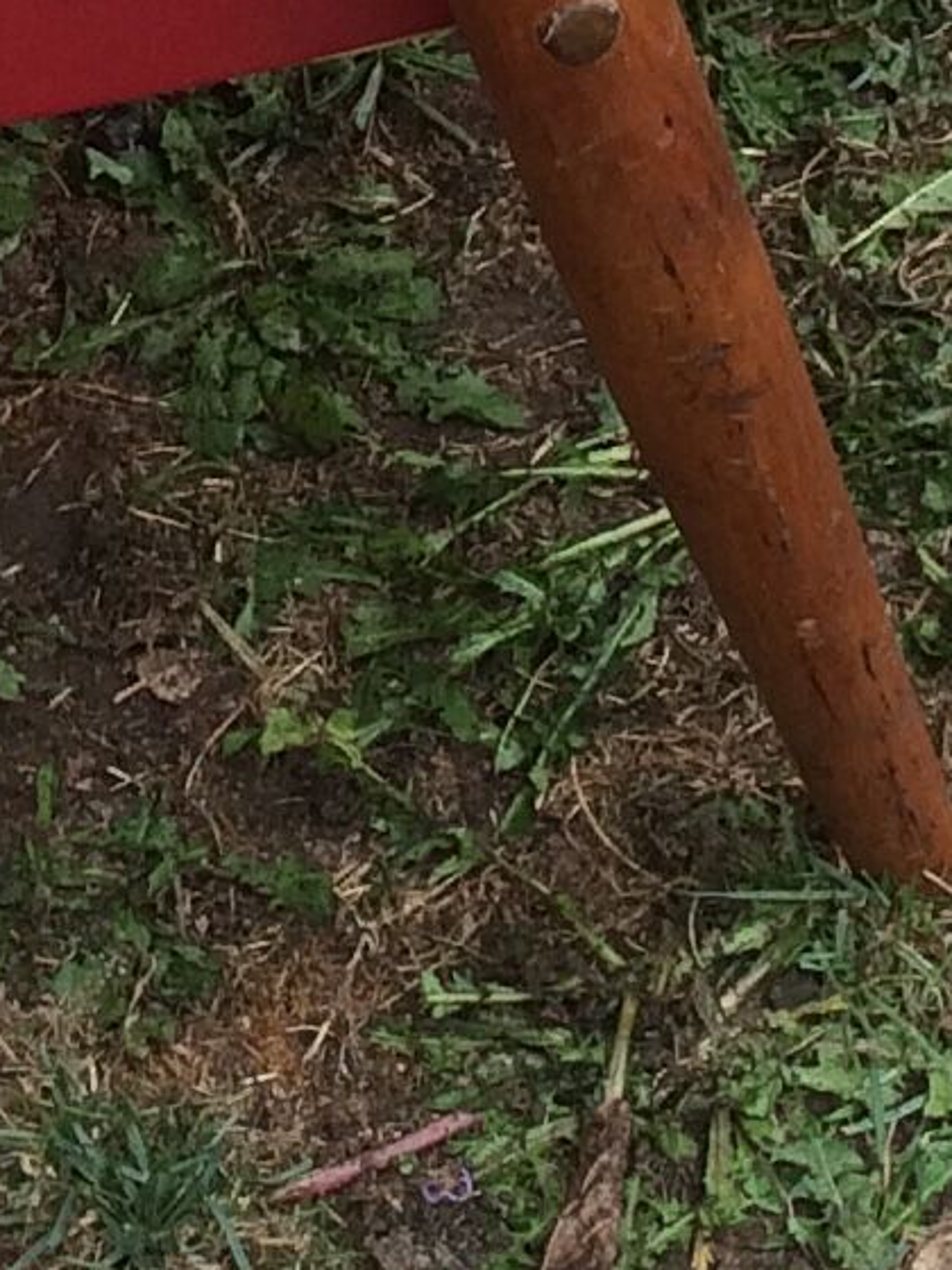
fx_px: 6197
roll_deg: +5.4
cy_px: -635
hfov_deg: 8.8
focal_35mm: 169
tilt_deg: -41.4
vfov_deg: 11.2
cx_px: 104
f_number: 2.2
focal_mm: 4.15
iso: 32
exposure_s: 1/108
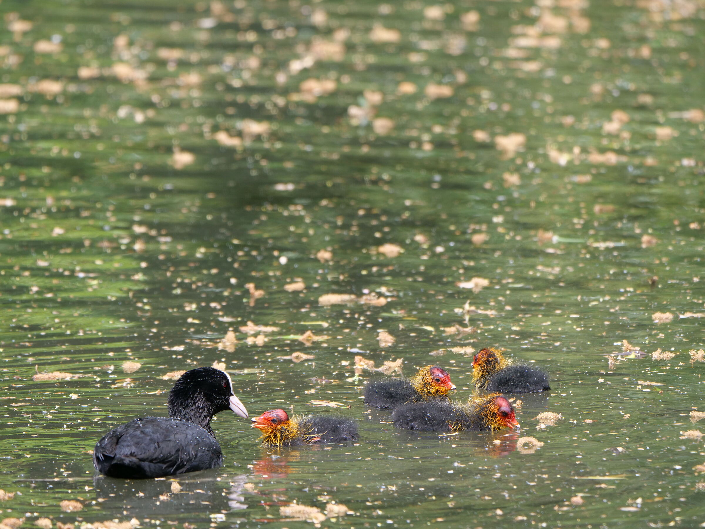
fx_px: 14256
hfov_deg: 2.8
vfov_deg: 2.1
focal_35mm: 700
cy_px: 264
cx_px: 352
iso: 400
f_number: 7.1
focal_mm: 350
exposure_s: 1/320
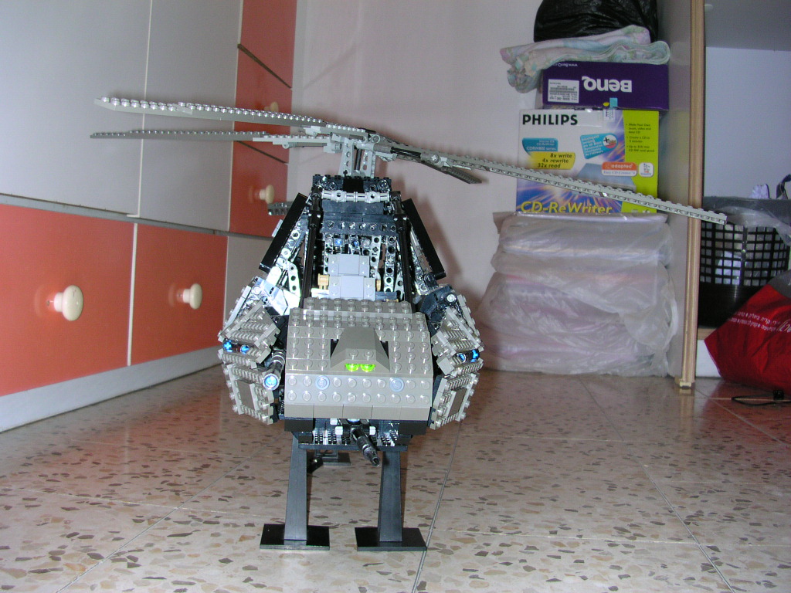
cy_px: 296
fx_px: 845
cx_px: 396
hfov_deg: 50.1
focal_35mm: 37
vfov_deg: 38.7
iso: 100
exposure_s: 1/60
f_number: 2.7
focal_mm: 5.6
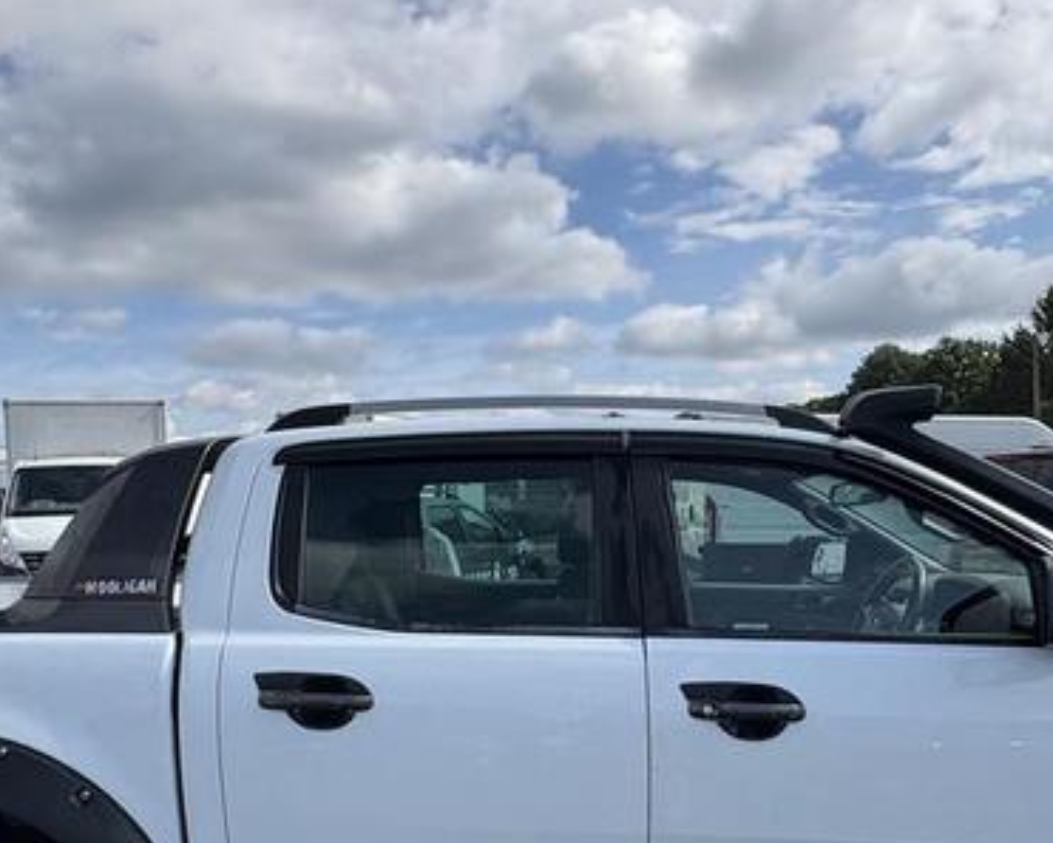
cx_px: 579
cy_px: 531
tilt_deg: +2.8
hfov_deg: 54.1
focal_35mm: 33
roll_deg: +5.0
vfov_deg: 44.2
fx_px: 1029
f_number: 2.2
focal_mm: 2.22
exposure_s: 1/2342
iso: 40
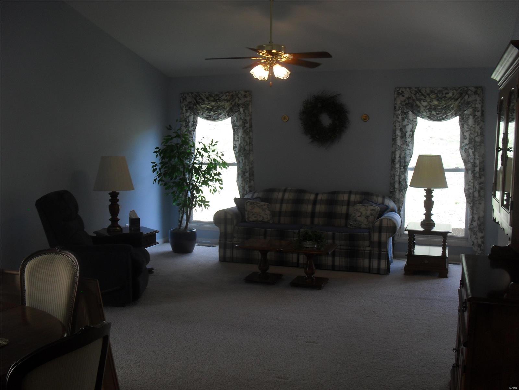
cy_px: 195
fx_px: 525
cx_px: 260
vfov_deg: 40.7
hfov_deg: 52.6
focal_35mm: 35
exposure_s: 1/45
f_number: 3.2
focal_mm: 6.3
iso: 100
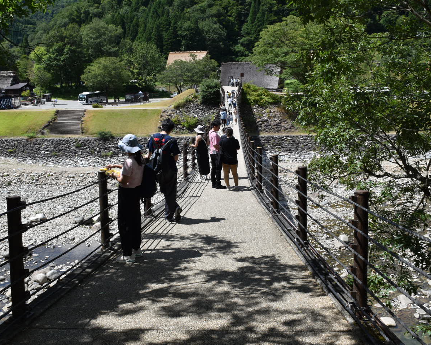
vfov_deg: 35.7
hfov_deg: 43.8
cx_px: 207
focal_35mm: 42
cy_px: 164
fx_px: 536
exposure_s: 1/320
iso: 200
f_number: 9
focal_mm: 22
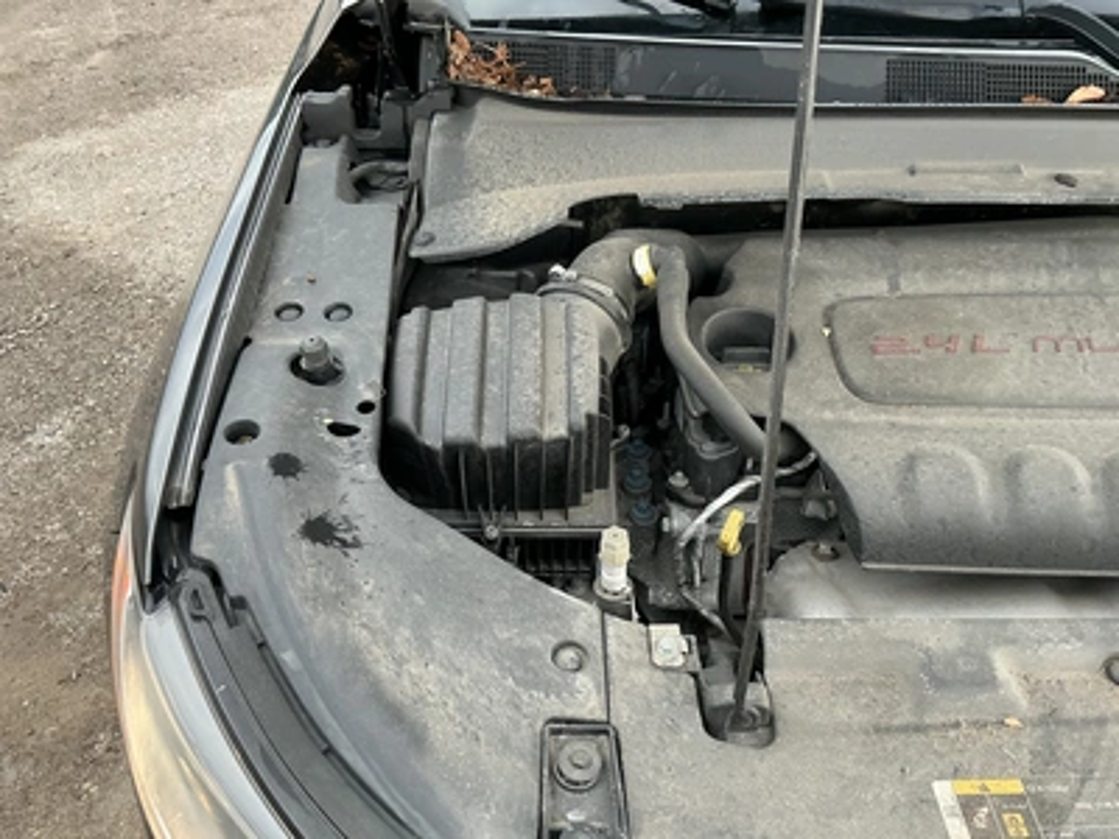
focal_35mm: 28
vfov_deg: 49.7
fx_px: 905
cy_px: 420
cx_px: 560
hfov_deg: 63.4
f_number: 1.8
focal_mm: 3
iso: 64
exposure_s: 1/72
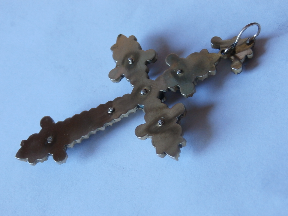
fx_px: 557
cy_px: 108
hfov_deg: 29.0
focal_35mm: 67
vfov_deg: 21.9
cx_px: 144
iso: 400
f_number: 4.3
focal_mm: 11.86
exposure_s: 1/40
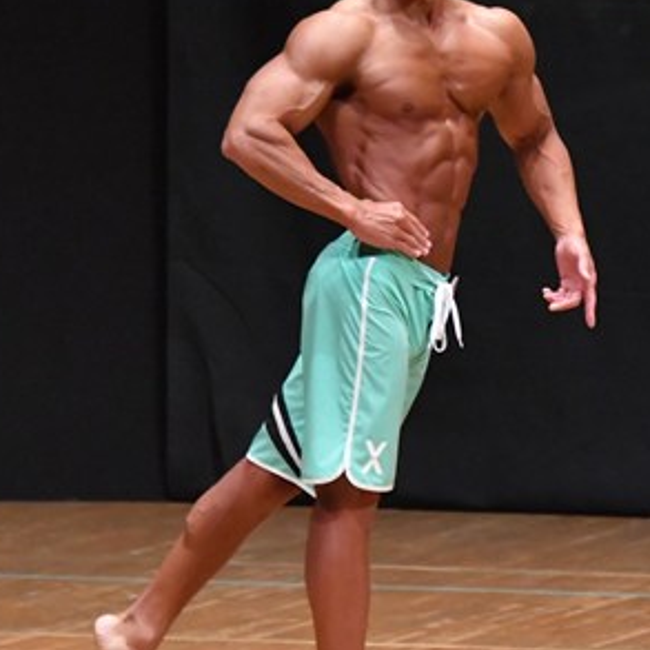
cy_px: 313
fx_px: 13618
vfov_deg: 2.7
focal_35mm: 641
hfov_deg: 2.7
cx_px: 542
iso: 8000
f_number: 5.6
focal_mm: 190
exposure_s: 1/400
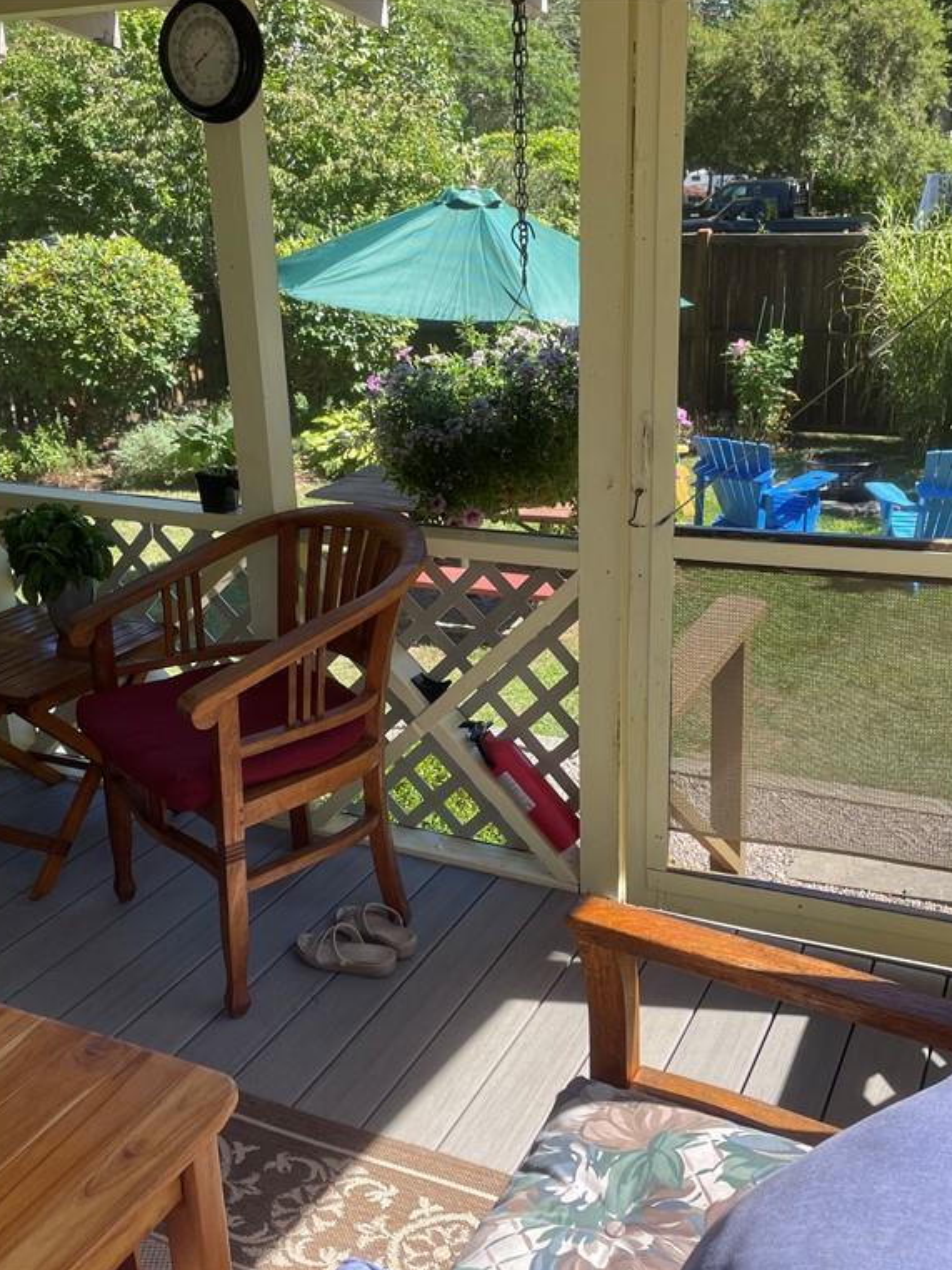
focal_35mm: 35
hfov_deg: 40.7
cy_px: 634
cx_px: 487
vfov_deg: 52.6
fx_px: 1283
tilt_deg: -21.6
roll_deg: +2.3
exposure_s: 1/447
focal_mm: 4.2
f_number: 1.6
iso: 32
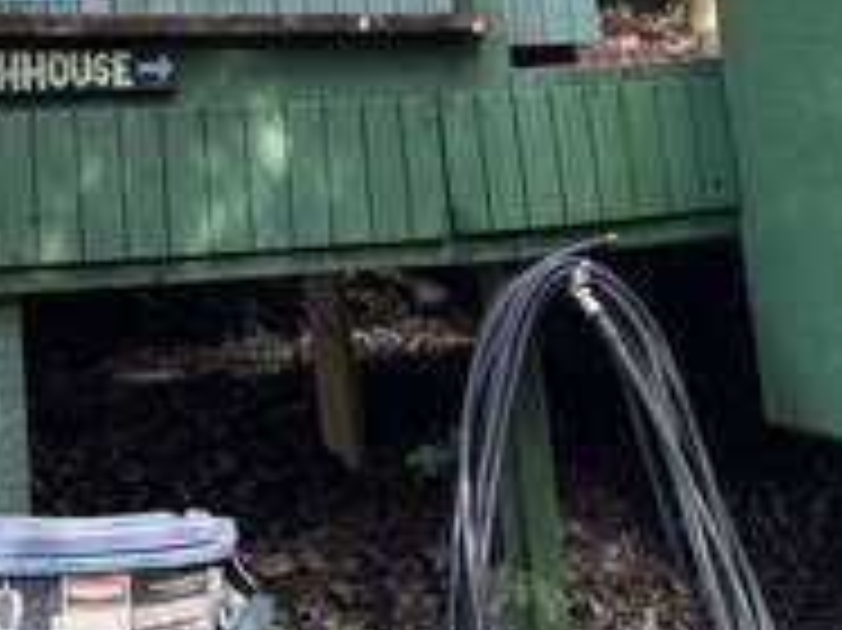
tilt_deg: +16.1
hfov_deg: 21.4
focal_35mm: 89
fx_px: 2163
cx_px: 41
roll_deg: +3.7
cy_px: -418
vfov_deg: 14.9
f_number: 1.6
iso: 80
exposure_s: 1/121
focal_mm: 5.96
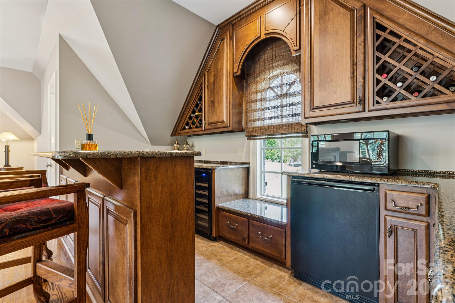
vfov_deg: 71.4
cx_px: 228
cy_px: 152
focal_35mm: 17
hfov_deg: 94.3
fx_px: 211
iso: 100
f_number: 13
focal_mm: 16.7
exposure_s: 1.3
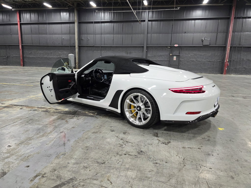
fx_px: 167
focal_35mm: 23
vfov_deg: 58.9
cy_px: 94
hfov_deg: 73.9
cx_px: 126
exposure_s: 1/120
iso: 250
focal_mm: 6.3
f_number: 1.7
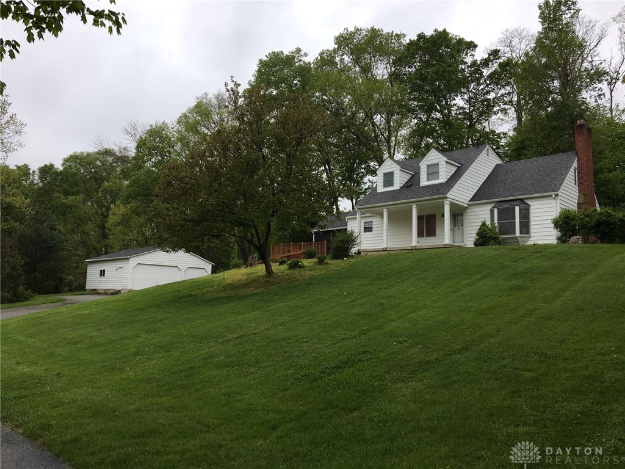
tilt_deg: +8.1
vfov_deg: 48.2
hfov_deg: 61.7
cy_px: 234
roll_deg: -1.9
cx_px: 312
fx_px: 524
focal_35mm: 29
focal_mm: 4.15
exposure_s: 1/519
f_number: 2.2
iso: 25
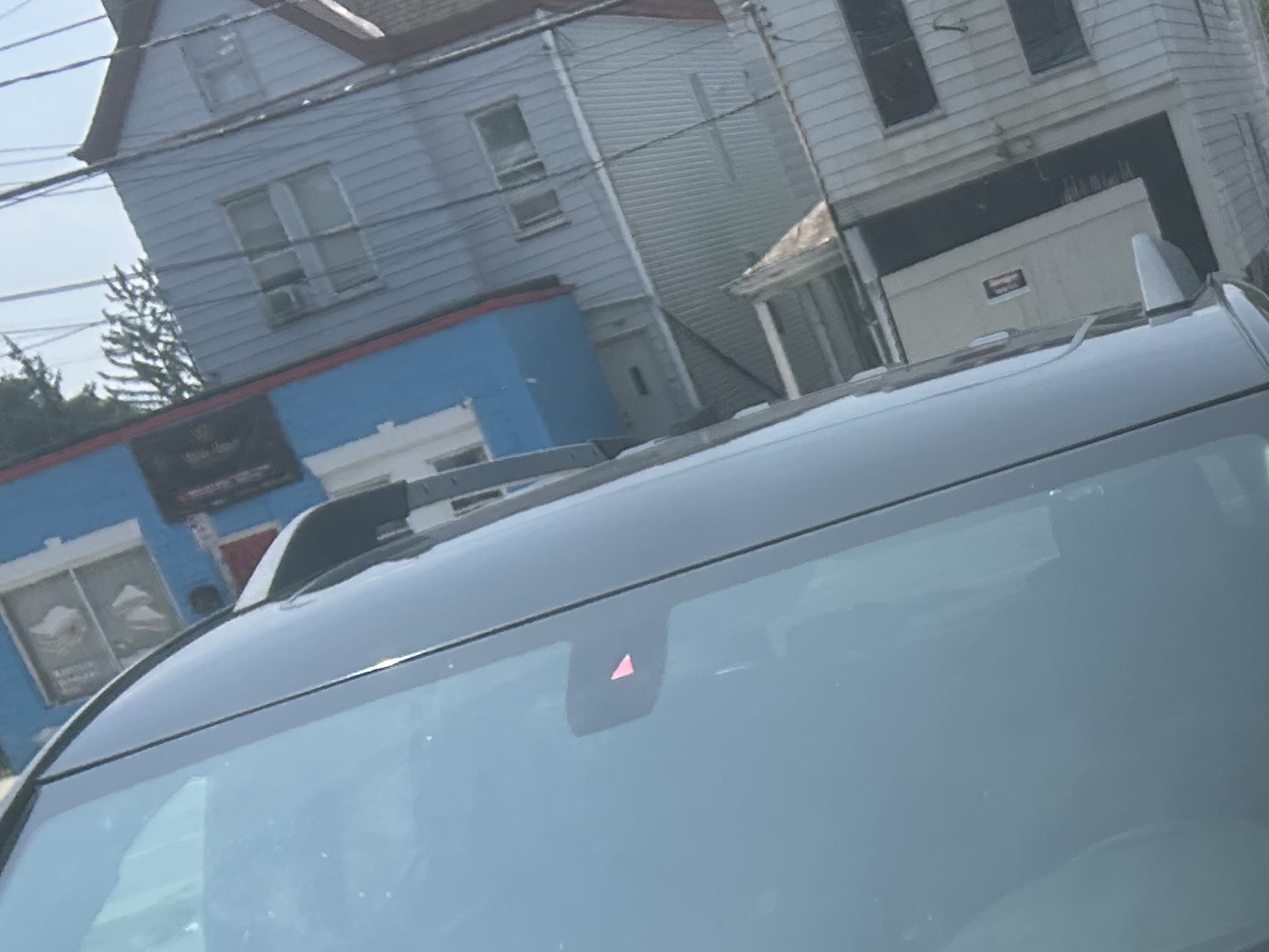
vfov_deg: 18.3
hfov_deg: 24.1
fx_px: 2787
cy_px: 1180
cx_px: 1370
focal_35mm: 76
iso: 50
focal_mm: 5.7
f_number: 1.5
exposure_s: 1/3165
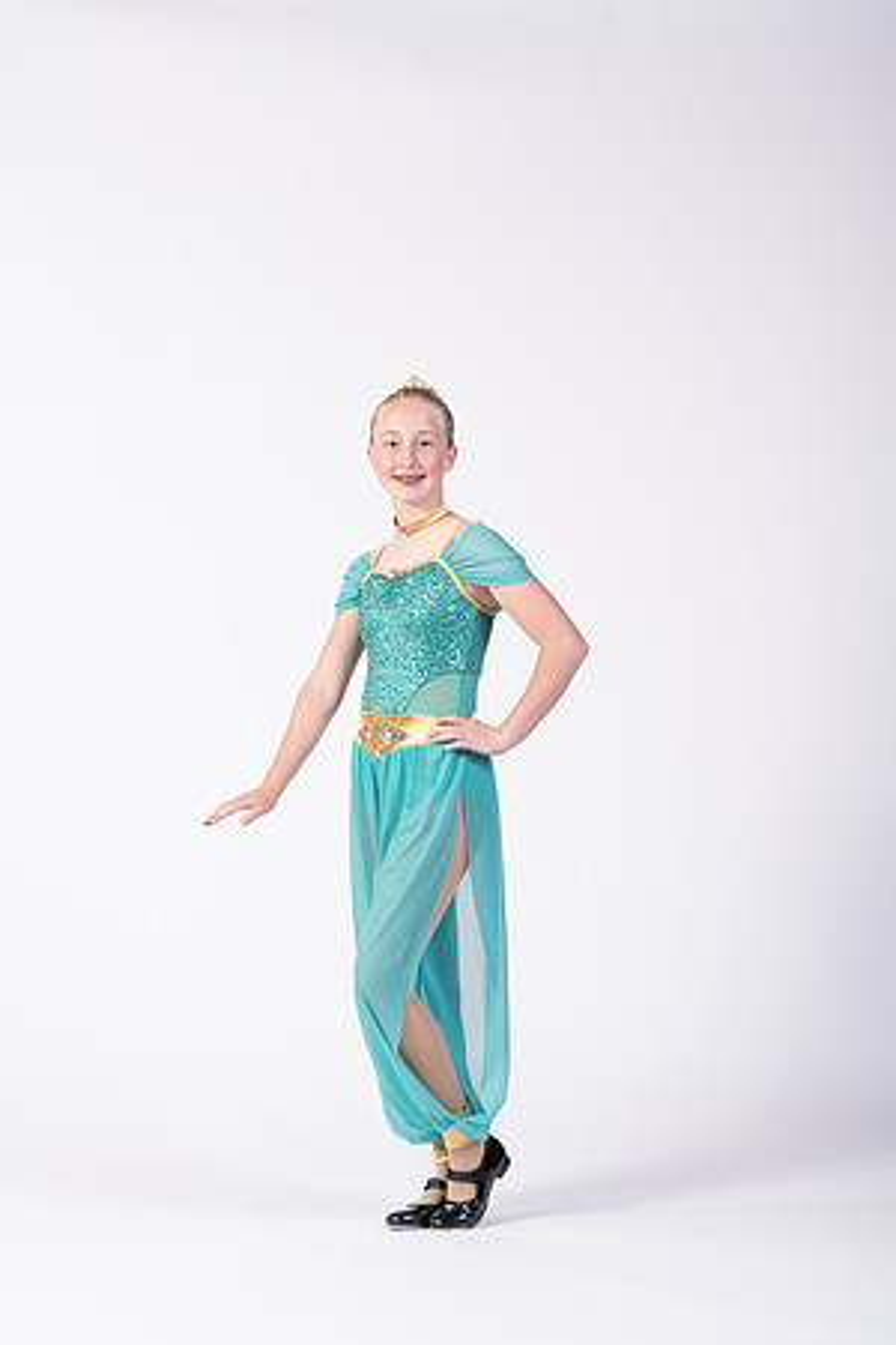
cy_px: 672
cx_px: 448
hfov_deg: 16.7
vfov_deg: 24.8
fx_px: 3061
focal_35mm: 82
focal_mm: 82
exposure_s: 1/160
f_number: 6.3
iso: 400
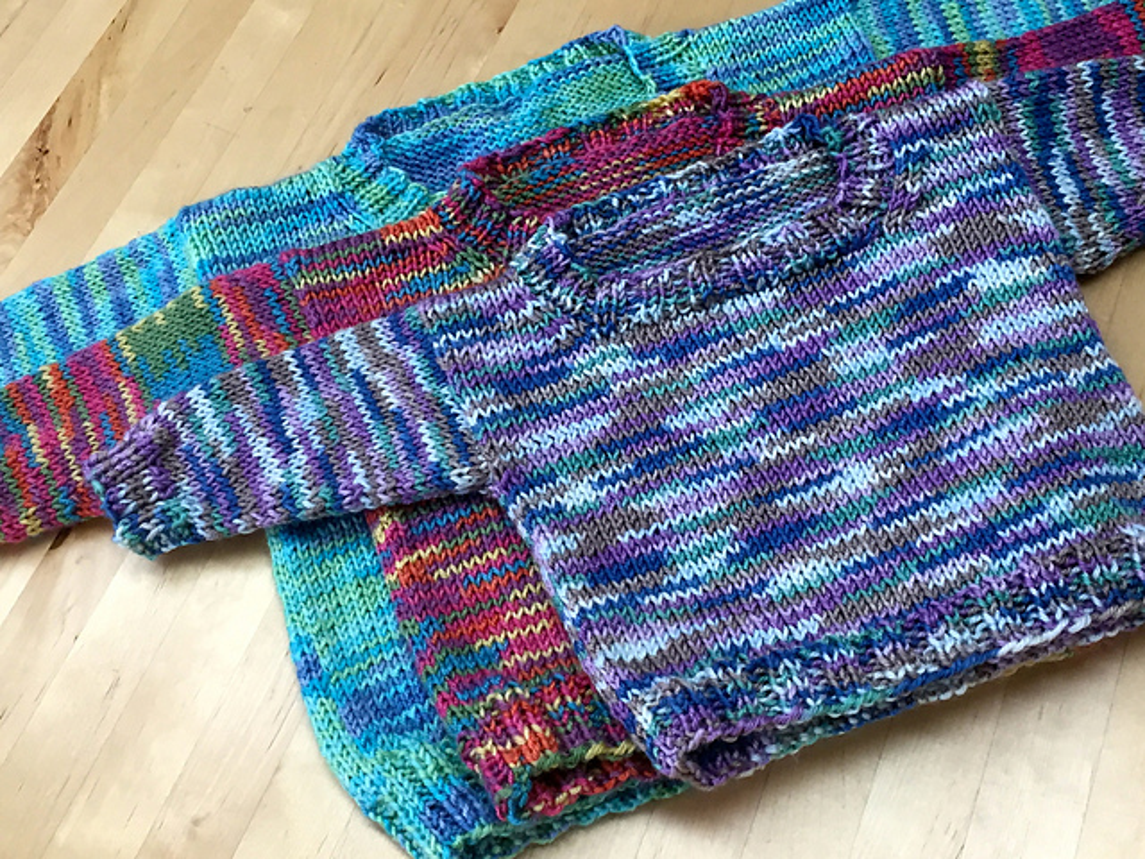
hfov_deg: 61.7
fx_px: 959
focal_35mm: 29
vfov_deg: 48.2
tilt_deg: -58.7
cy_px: 430
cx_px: 572
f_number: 2.2
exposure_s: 1/30
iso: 32
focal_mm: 4.15
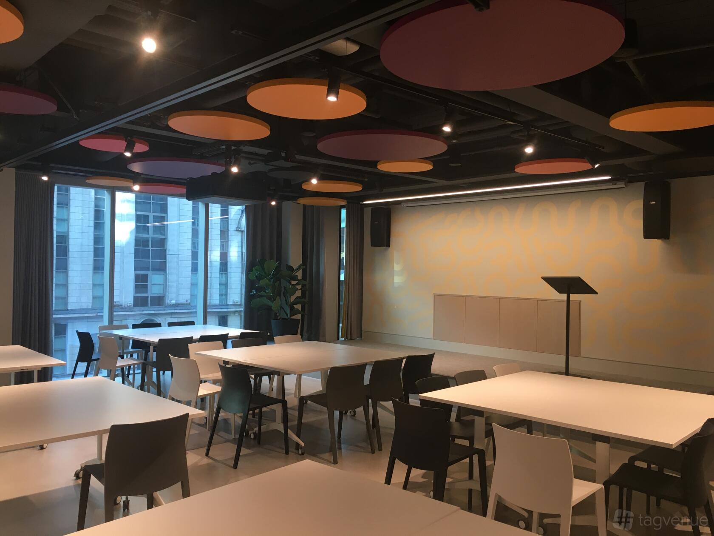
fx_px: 598
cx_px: 357
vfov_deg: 48.2
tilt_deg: -0.2
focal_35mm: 29
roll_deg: -0.5
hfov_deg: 61.7
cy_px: 268
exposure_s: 1/33
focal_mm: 4.15
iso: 40
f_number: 2.2
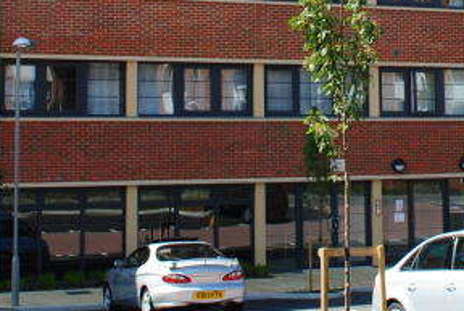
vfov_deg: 14.0
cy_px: -39
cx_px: 301
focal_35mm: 96
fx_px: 1239
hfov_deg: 21.1
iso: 200
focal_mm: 18
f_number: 9
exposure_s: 1/160
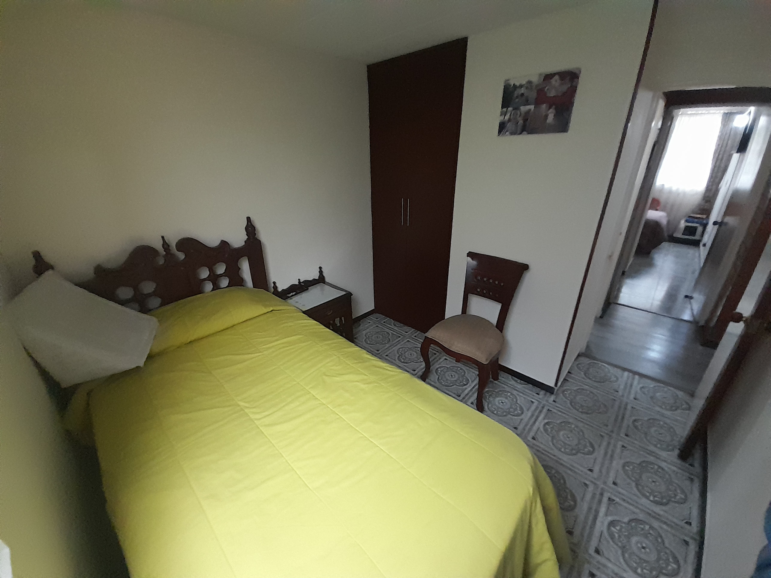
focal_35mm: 13
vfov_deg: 89.9
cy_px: 289
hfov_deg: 106.2
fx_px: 290
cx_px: 386
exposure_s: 1/25
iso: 320
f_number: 2.2
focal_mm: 1.13
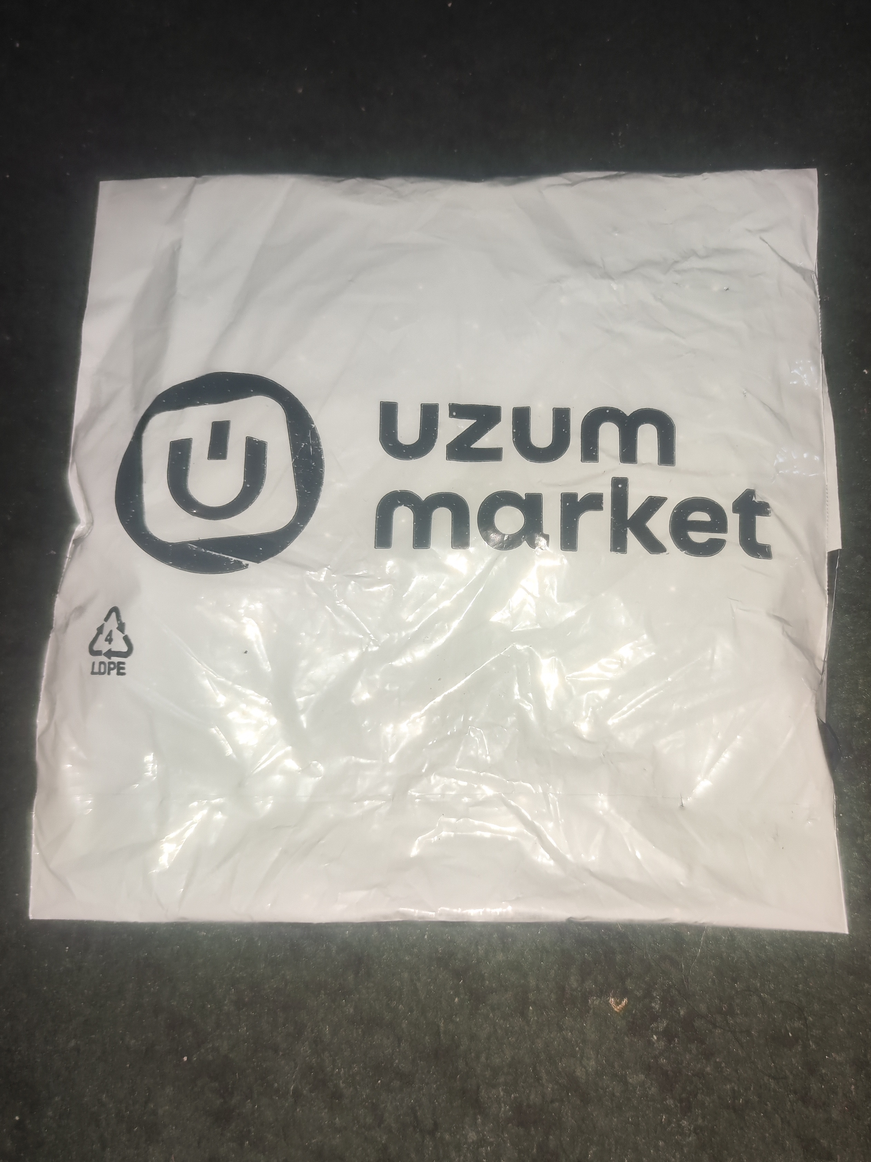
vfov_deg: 63.4
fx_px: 940
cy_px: 597
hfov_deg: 49.7
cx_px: 477
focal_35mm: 28
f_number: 1.69
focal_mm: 7.01
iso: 554
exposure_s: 1/120
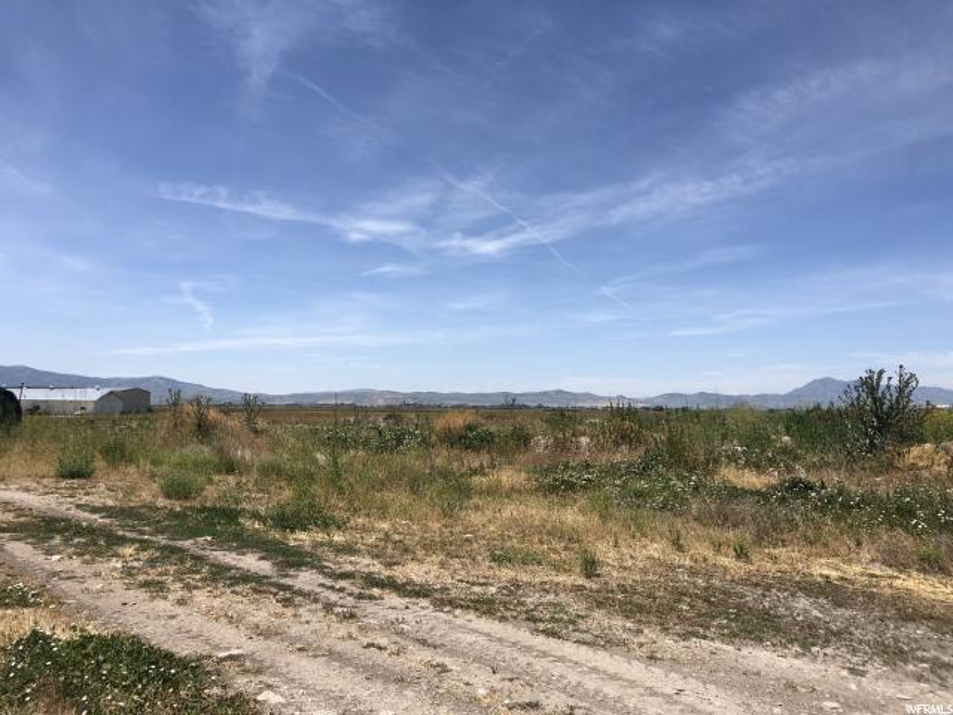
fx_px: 771
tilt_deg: +4.5
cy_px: 358
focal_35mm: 28
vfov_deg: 49.7
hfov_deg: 63.4
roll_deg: -0.6
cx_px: 476
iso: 20
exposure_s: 1/3003
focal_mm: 4
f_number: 1.8
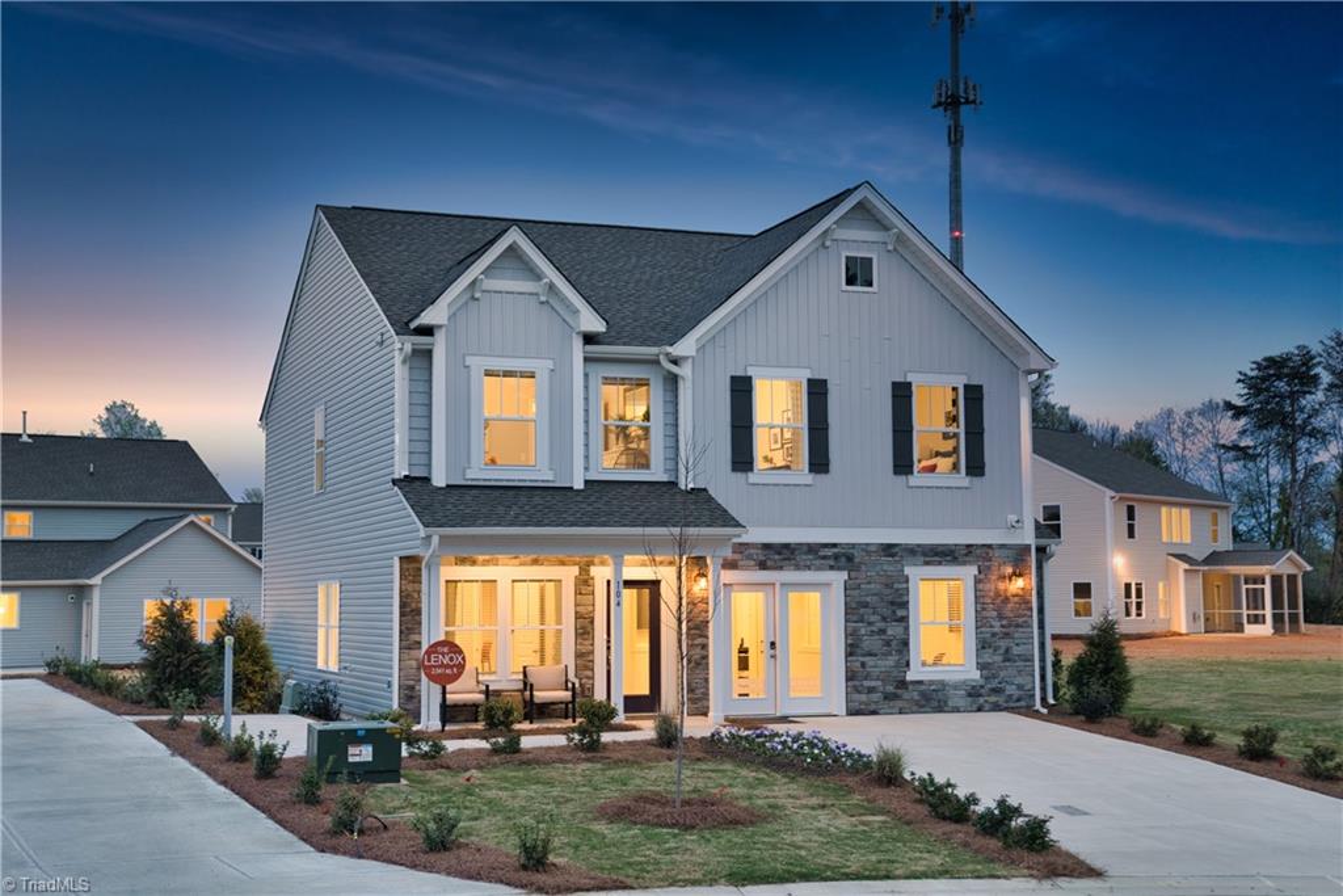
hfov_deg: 40.3
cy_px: 448
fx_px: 1828
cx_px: 672
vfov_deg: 27.5
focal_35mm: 49
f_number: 2.8
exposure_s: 1/13
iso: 800
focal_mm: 49
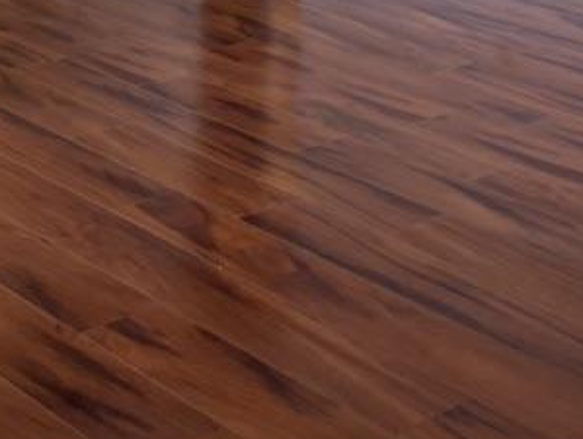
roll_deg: -2.3
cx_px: 540
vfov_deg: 15.0
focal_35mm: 89
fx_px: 1501
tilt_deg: -2.0
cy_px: -290
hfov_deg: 21.4
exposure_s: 1/120
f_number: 1.5
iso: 80
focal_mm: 5.7
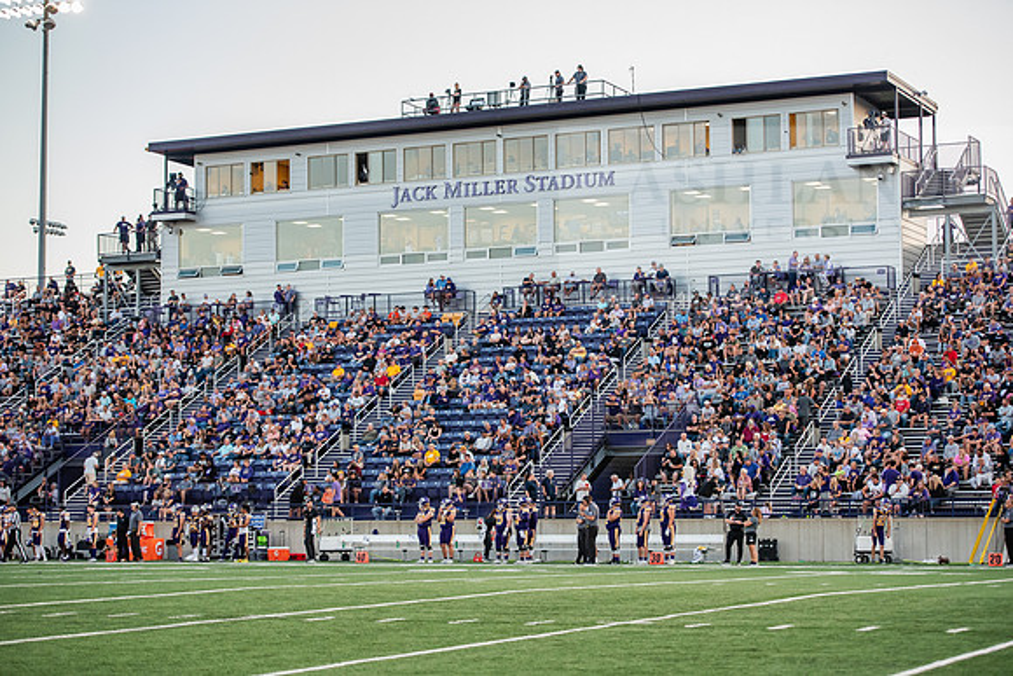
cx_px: 506
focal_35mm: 80
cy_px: 338
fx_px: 2252
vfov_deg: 17.1
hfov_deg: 25.4
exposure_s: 1/1000
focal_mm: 80
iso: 2500
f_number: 3.2
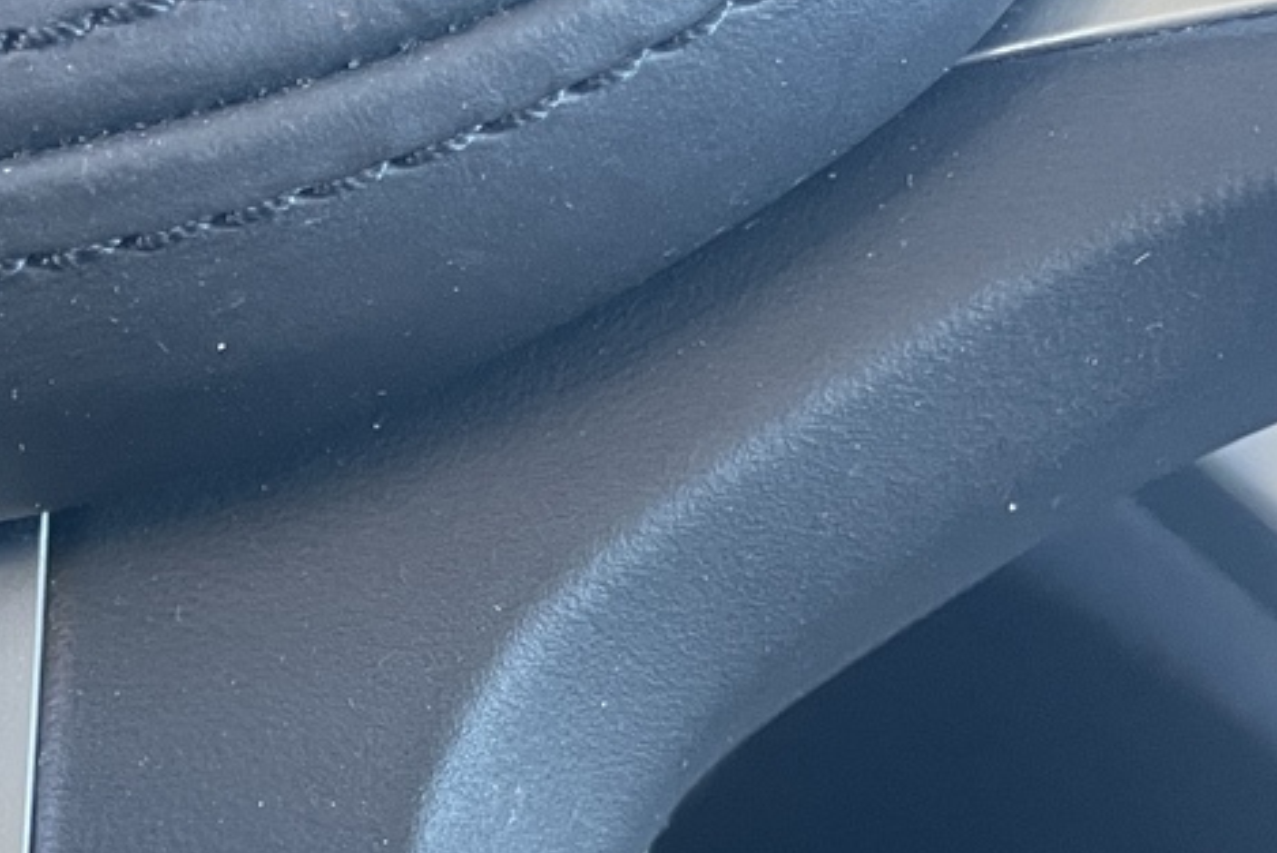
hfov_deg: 22.0
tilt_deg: -23.9
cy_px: 1300
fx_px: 2945
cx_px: -378
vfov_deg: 15.2
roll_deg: -1.3
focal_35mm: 83
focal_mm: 4.2
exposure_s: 1/87
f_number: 1.6
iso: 125
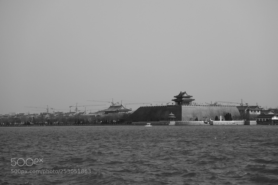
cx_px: 139
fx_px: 625
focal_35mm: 81
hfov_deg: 25.1
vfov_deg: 16.8
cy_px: 92
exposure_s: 1/640
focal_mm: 30
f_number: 5.6
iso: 160
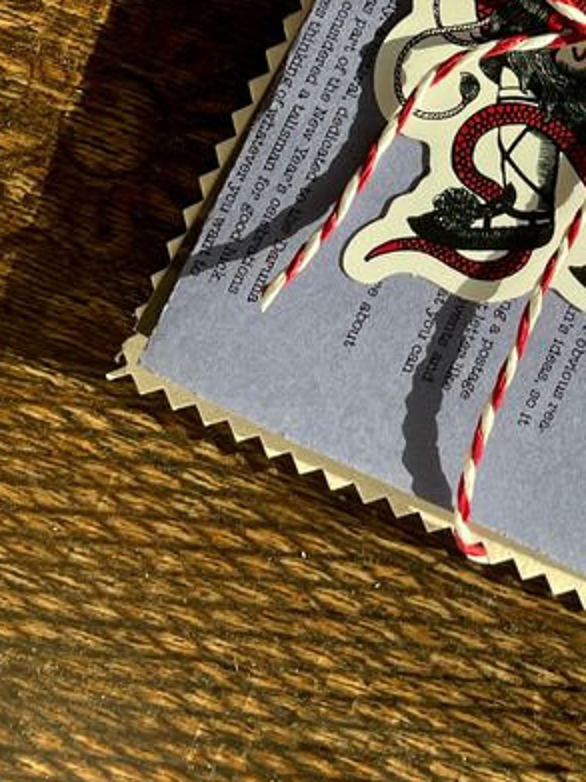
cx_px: 522
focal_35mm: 71
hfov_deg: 20.3
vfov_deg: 23.7
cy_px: -269
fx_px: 1603
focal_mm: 4.2
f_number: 1.6
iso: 32
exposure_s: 1/587
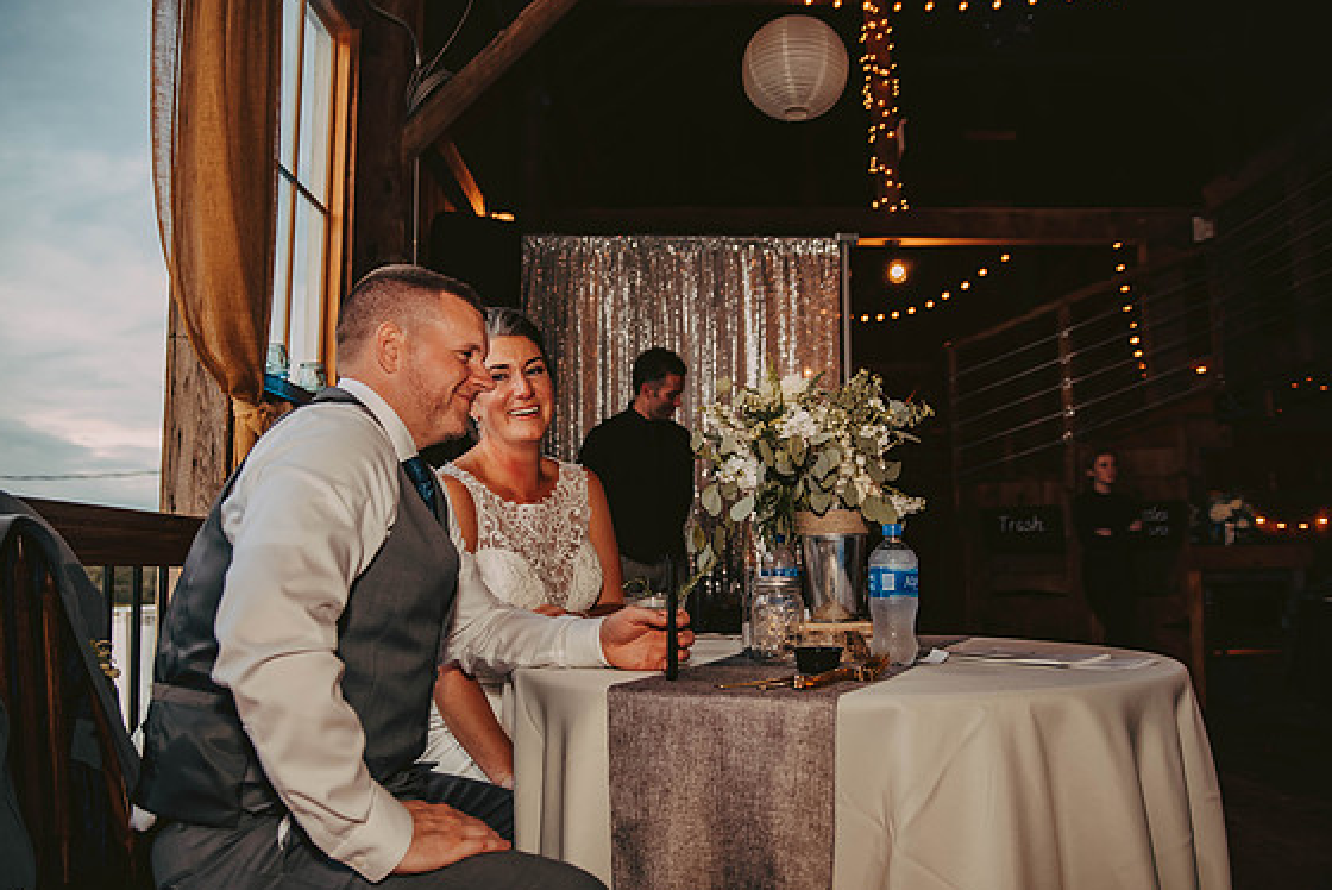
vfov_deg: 45.0
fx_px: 1074
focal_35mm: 29
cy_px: 451
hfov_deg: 63.6
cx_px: 659
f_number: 2.8
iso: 800
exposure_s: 1/200
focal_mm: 28
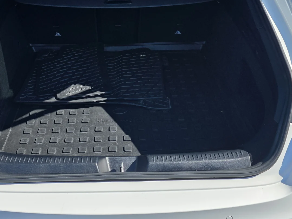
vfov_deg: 34.6
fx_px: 346
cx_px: 117
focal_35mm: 41
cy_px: 62
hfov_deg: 45.5
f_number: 1.7
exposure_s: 1/6150
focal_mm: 6.3
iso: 80
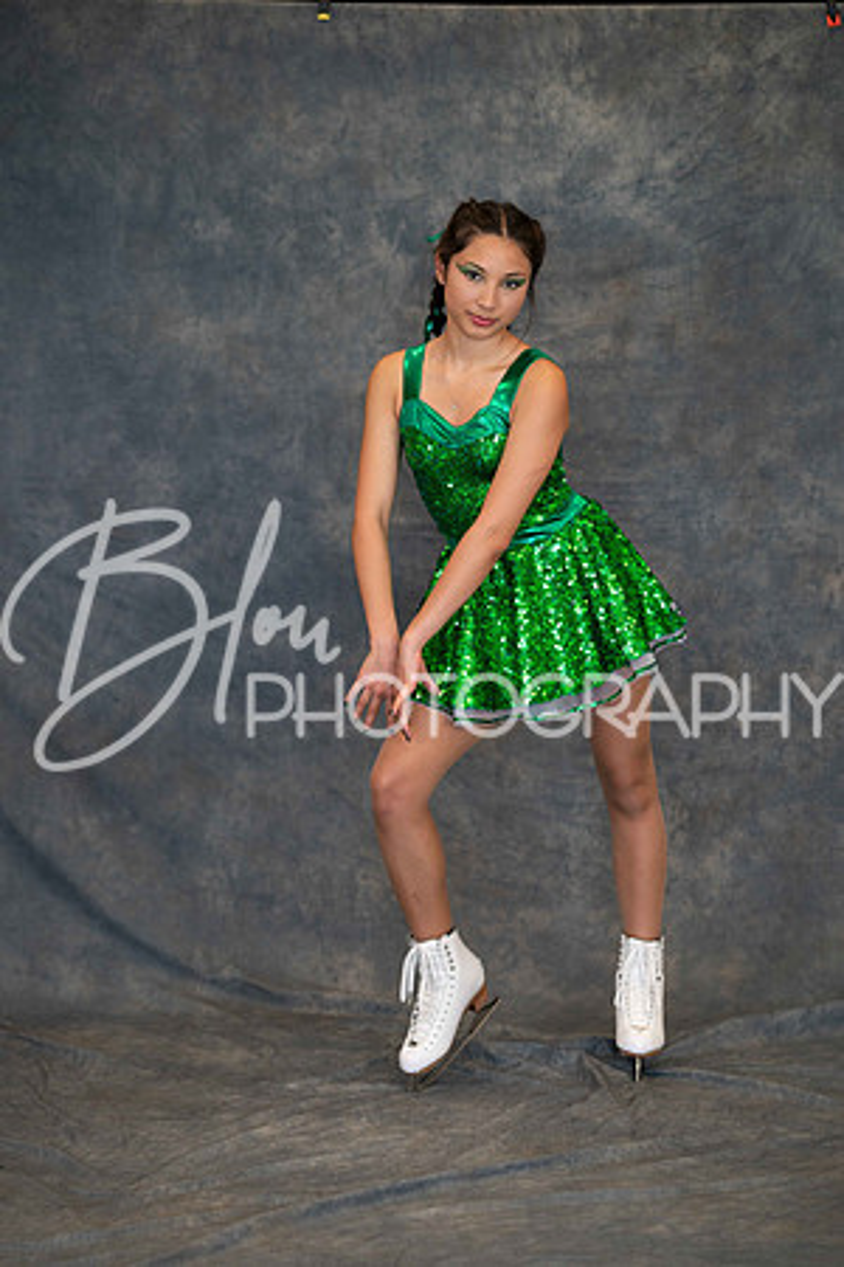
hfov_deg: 16.1
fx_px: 2989
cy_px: 634
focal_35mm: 85
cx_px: 422
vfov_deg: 23.9
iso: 640
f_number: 2.2
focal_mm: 85
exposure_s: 1/160
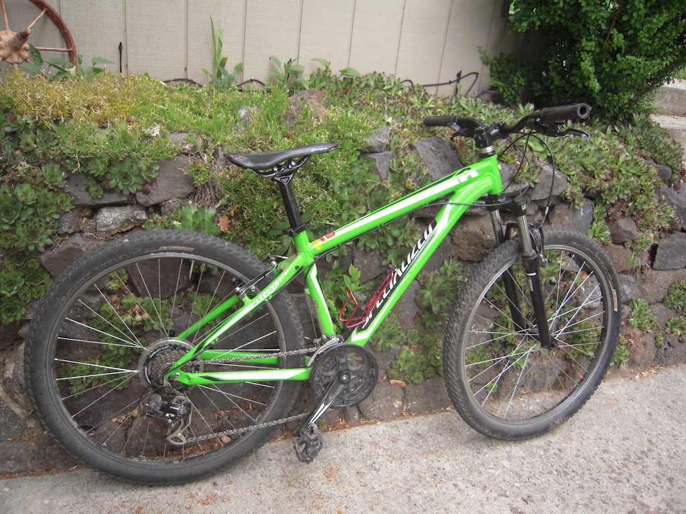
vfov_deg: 49.7
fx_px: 555
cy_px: 257
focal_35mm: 28
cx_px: 343
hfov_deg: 63.4
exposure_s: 1/250
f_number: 2.7
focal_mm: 5
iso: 400
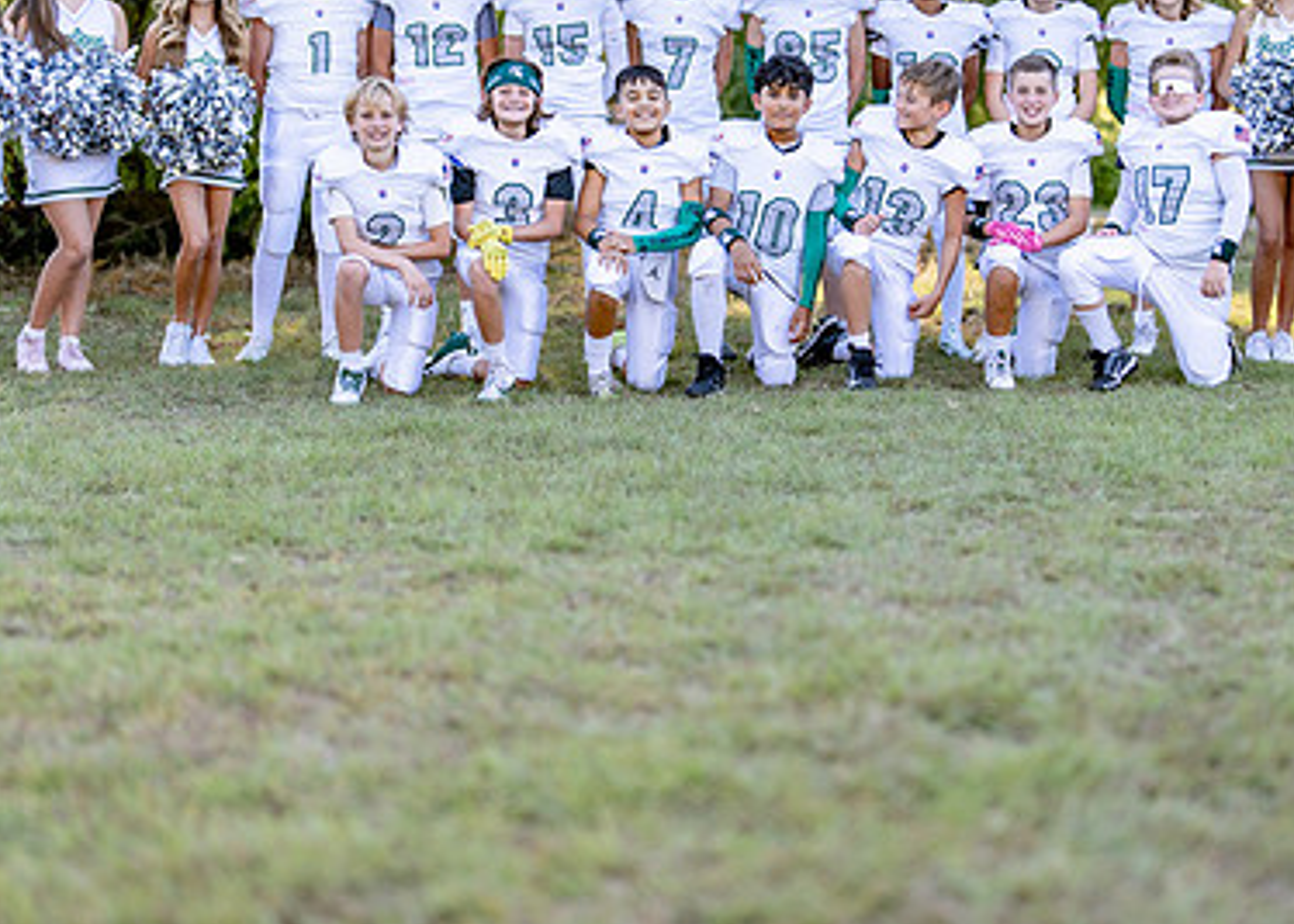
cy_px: 230
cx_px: 772
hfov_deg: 23.9
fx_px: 3050
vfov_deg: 17.1
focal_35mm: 83
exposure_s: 1/1000
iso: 100
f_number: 1.2
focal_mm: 50
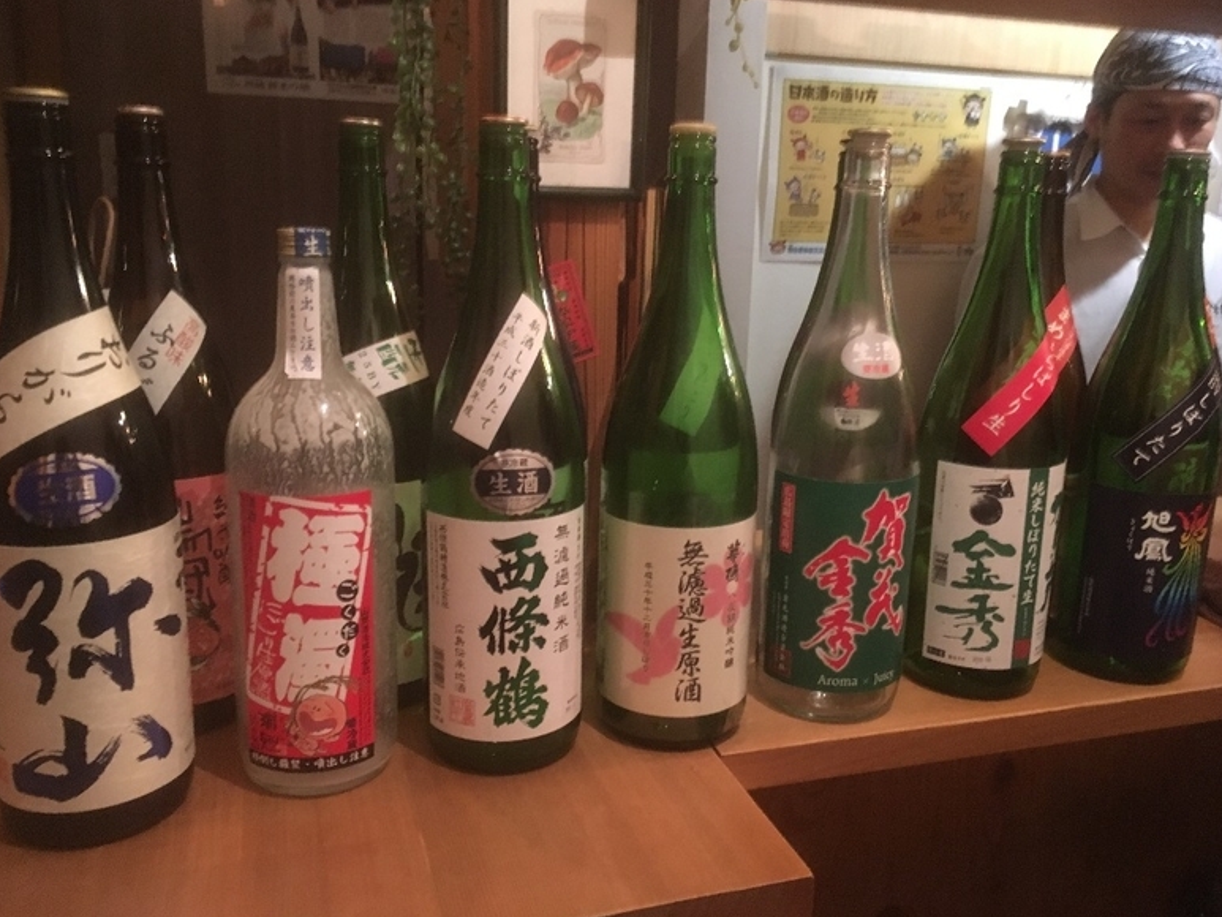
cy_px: 449
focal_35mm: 30
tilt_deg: -14.4
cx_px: 607
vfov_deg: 46.8
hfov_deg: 60.0
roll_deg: -1.9
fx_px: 1059
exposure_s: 1/15
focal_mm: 4.15
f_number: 2.2
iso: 400
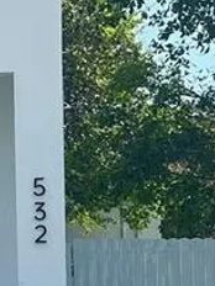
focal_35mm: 153
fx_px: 1267
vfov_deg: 12.9
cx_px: -337
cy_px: 167
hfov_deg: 8.6
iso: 50
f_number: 1.5
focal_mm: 5.7
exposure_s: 1/2008
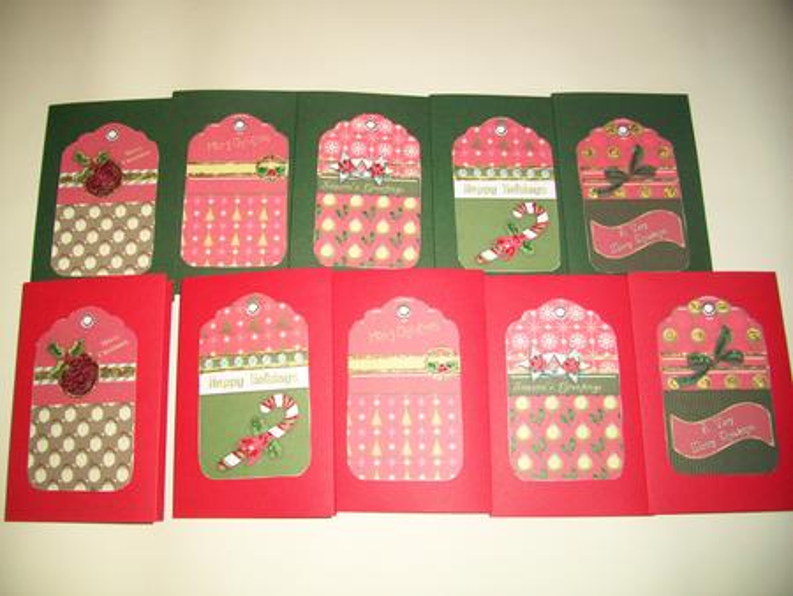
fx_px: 733
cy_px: 298
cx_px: 396
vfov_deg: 44.2
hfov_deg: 56.8
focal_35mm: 32
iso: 80
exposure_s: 1/40
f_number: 2.9
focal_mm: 5.7
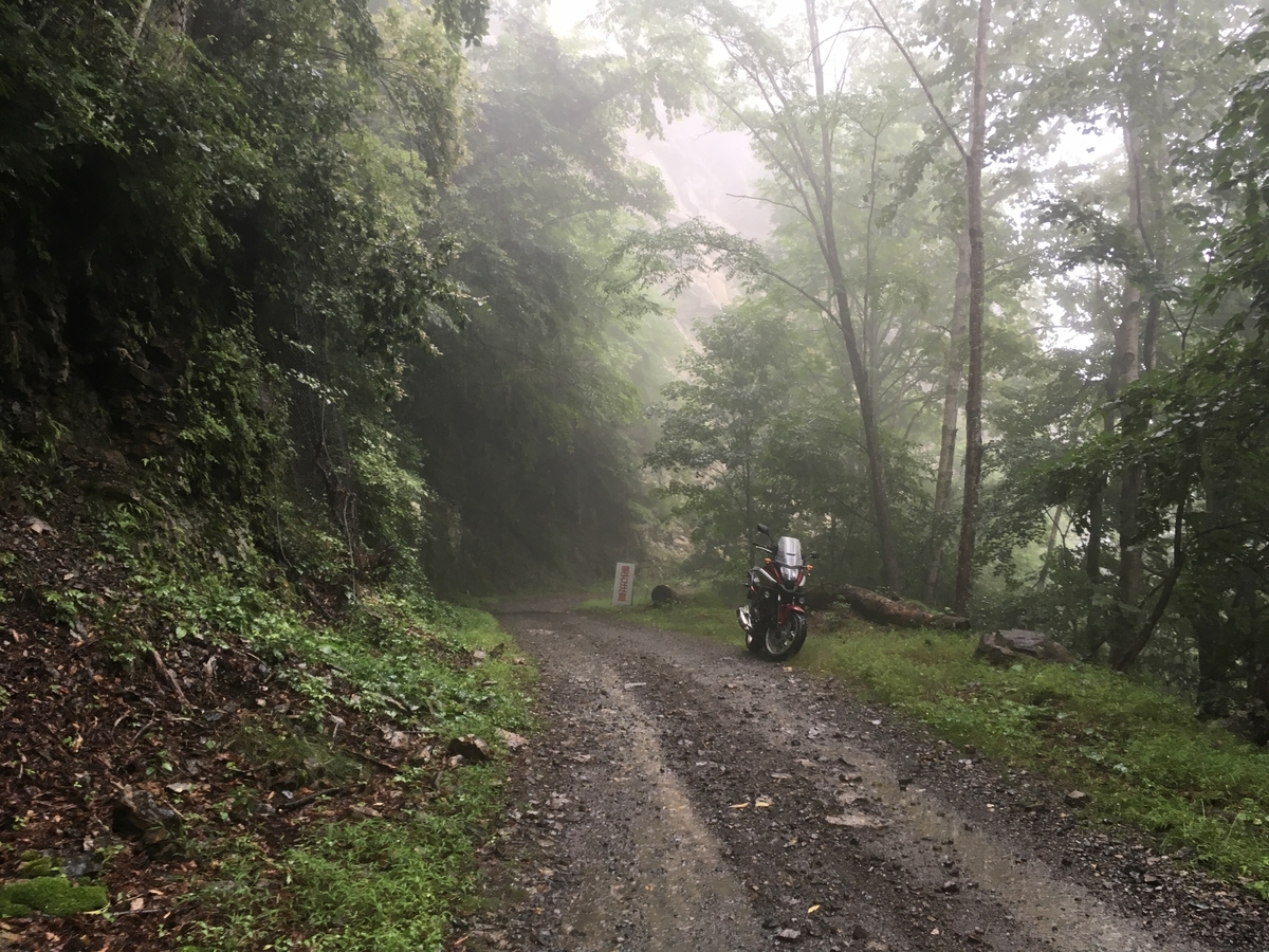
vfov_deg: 48.2
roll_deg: +1.6
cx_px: 634
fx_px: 1063
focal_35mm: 29
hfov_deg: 61.7
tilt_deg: +10.6
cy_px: 476
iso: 32
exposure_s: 1/40
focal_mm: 4.15
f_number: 2.2
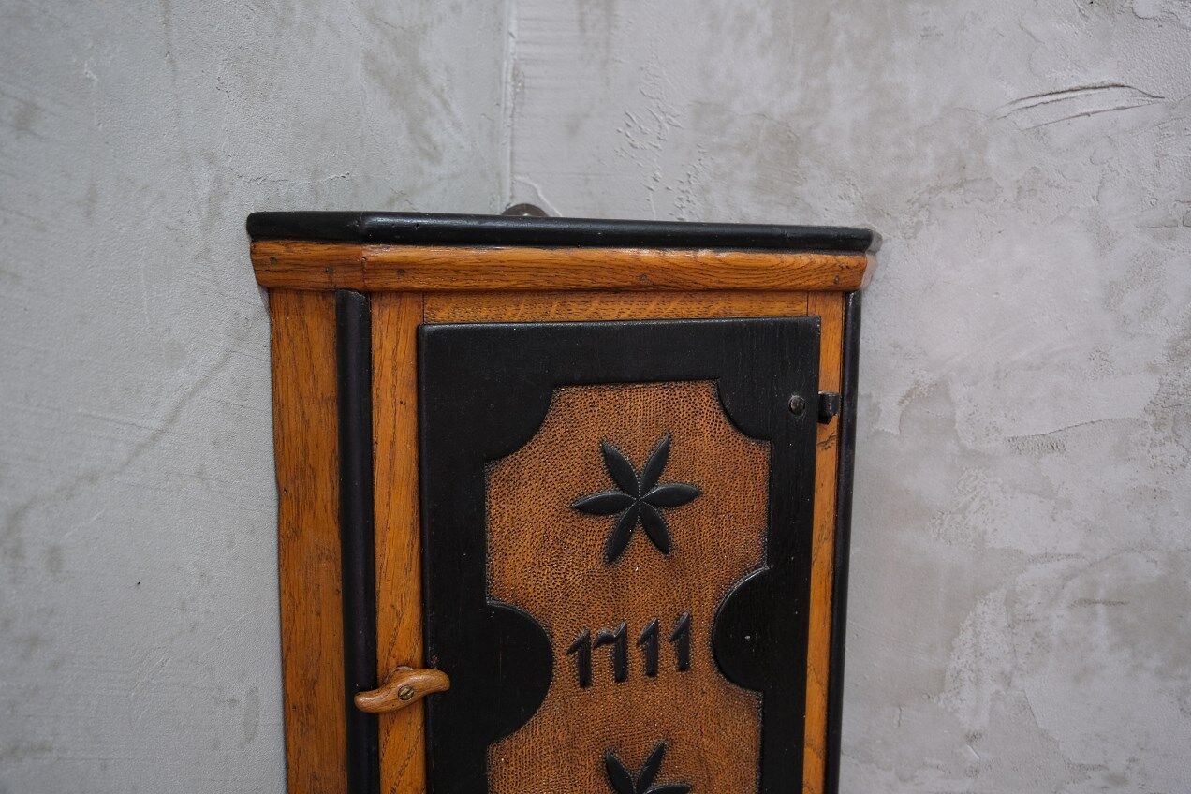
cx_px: 596
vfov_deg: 45.0
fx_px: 959
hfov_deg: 63.7
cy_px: 397
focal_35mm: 29
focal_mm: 19.2
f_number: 4
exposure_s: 1/27
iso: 1250
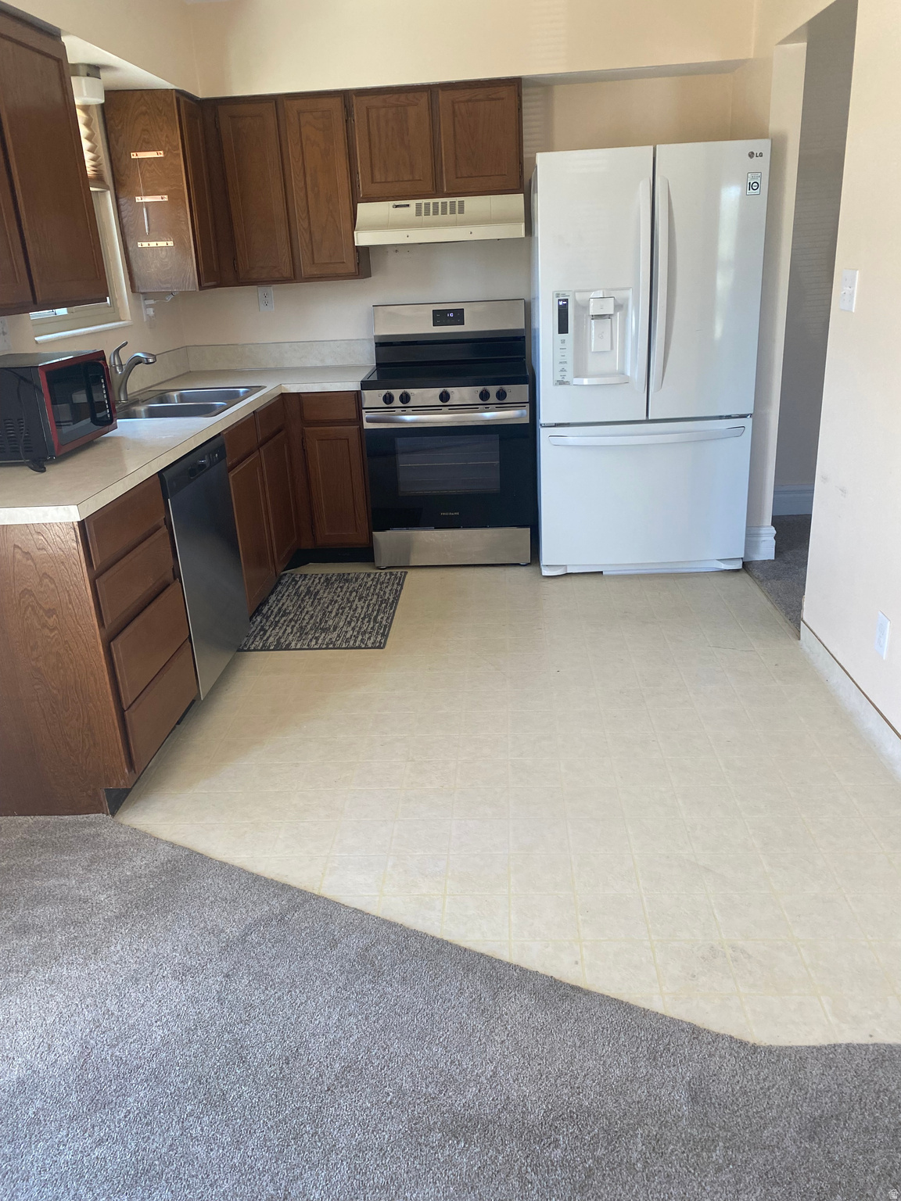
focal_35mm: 26
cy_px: 600
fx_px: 902
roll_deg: +4.3
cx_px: 450
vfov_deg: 67.3
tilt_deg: -19.1
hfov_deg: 53.1
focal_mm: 4.25
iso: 125
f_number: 1.8
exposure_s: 1/121
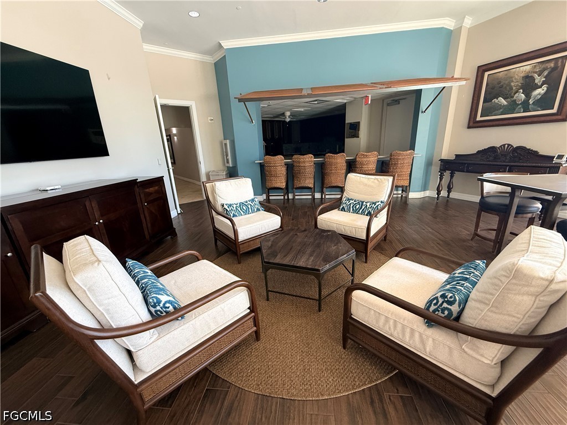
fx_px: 229
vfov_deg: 85.7
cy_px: 212
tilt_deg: -16.8
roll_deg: +2.9
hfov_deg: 102.1
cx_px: 284
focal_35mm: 14
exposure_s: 1/120
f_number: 2.2
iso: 320
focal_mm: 2.22
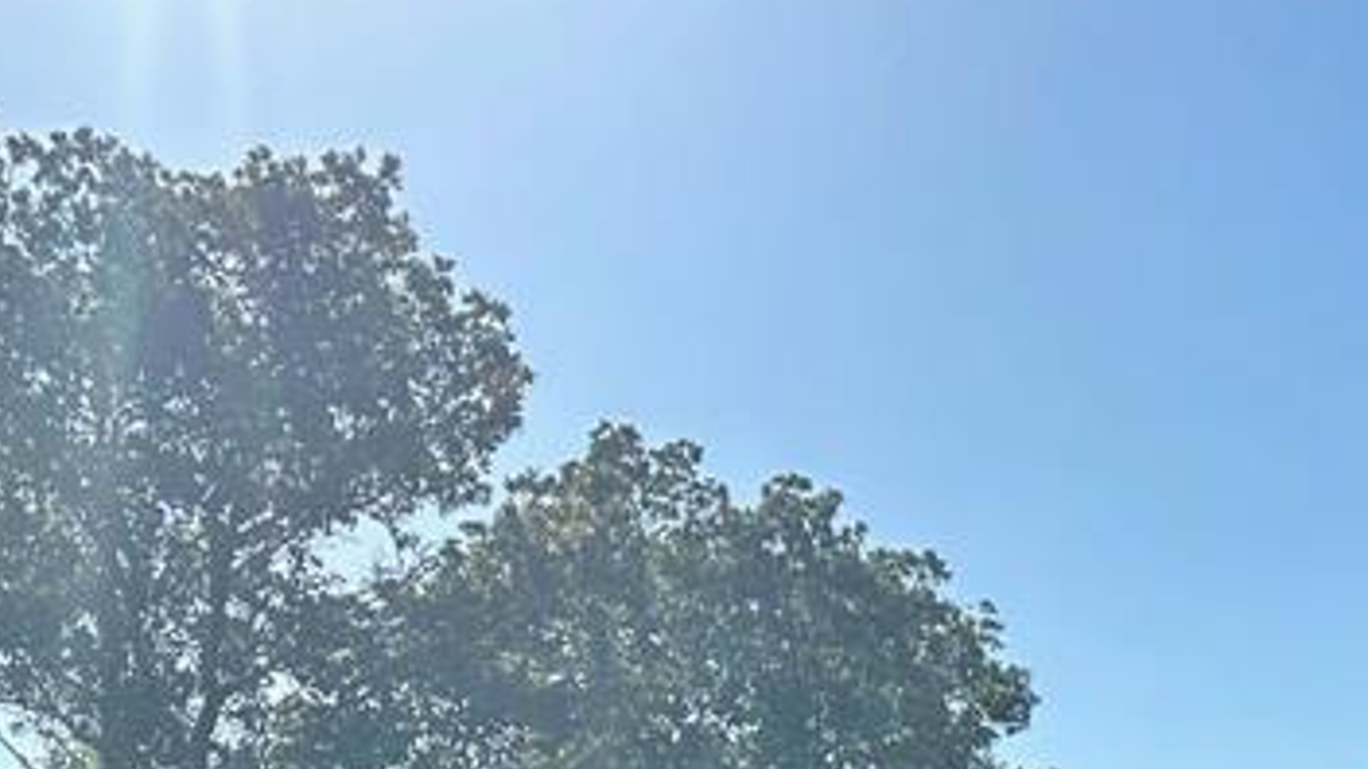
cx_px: 1465
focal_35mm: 76
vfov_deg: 14.5
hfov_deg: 26.0
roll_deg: -2.0
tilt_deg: -1.6
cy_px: 1247
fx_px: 2757
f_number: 1.78
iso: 80
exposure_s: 1/4184
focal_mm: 6.86
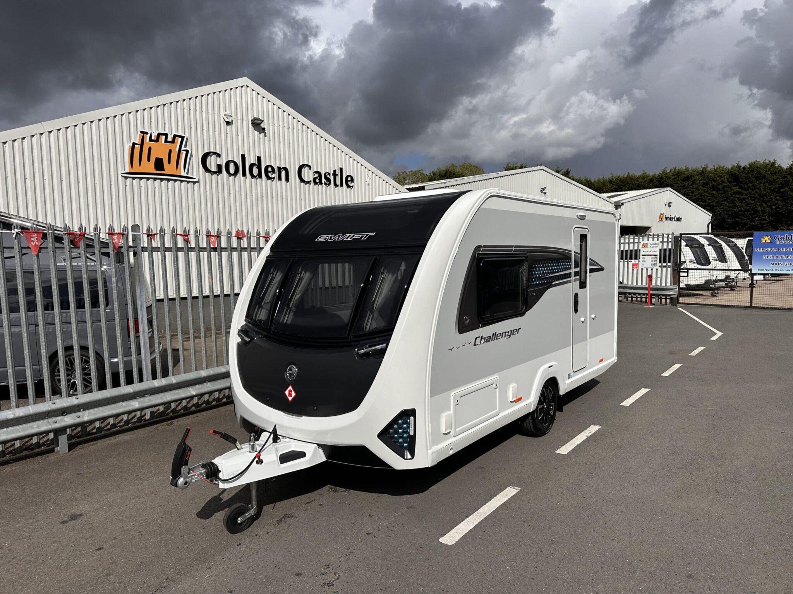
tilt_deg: -5.1
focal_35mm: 24
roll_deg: +1.5
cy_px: 297
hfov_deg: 71.6
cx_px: 396
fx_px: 550
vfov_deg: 56.8
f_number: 1.78
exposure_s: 1/13699
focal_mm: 6.86
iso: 80
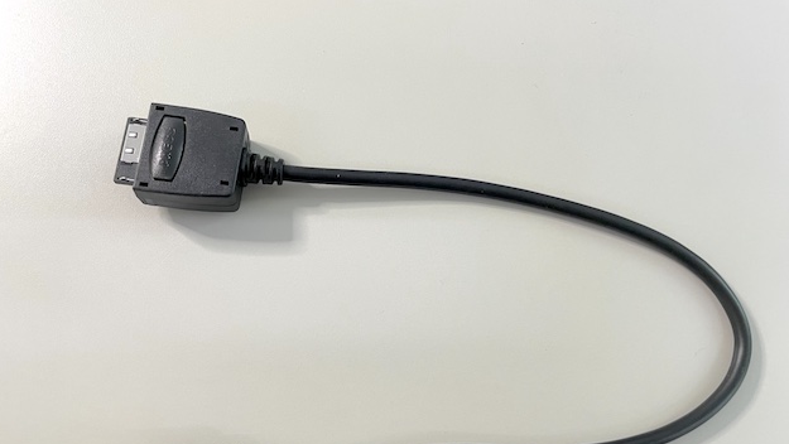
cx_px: 395
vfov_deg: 39.7
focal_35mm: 29
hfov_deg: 66.1
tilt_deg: -83.8
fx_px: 607
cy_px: 300
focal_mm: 4.2
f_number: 1.6
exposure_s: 1/50
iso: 64
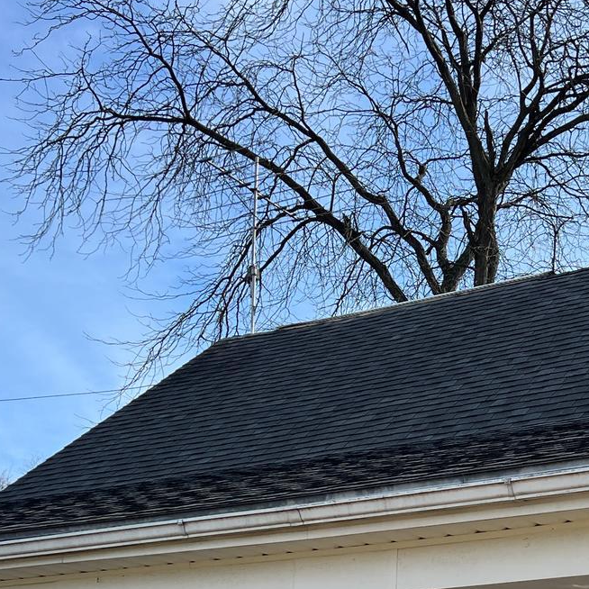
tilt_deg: +8.6
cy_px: 592
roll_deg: +0.5
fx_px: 1386
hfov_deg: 23.8
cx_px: 427
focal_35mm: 72
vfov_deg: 23.0
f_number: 1.5
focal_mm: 5.7
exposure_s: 1/2915
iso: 50
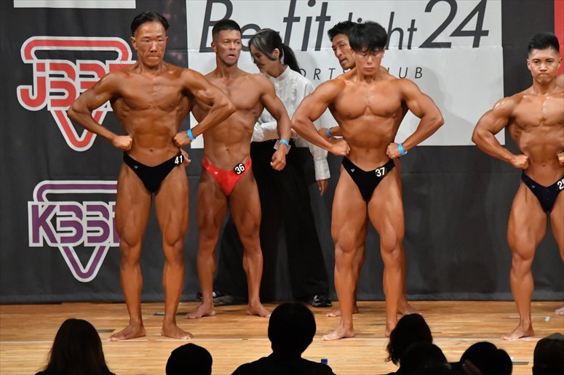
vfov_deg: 5.1
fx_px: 4228
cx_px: 282
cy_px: 188
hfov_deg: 7.6
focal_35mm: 270
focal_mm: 180
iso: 10000
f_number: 5.6
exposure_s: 1/400
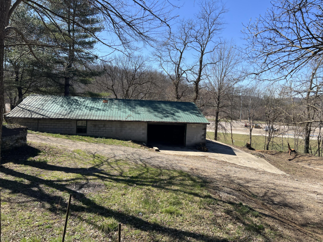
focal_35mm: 26
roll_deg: -3.2
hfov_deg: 67.3
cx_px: 162
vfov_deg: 53.0
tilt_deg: -5.0
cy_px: 121
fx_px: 243
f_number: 1.5
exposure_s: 1/2513
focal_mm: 5.7
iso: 50
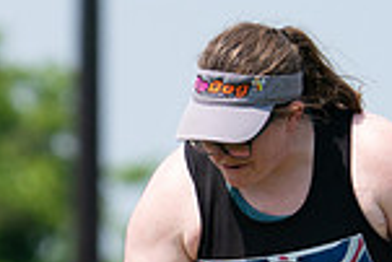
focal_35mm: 1375
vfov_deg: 1.0
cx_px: 99
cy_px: 471
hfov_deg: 1.5
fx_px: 14986
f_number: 6.3
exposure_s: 1/4000
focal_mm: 359
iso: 1250
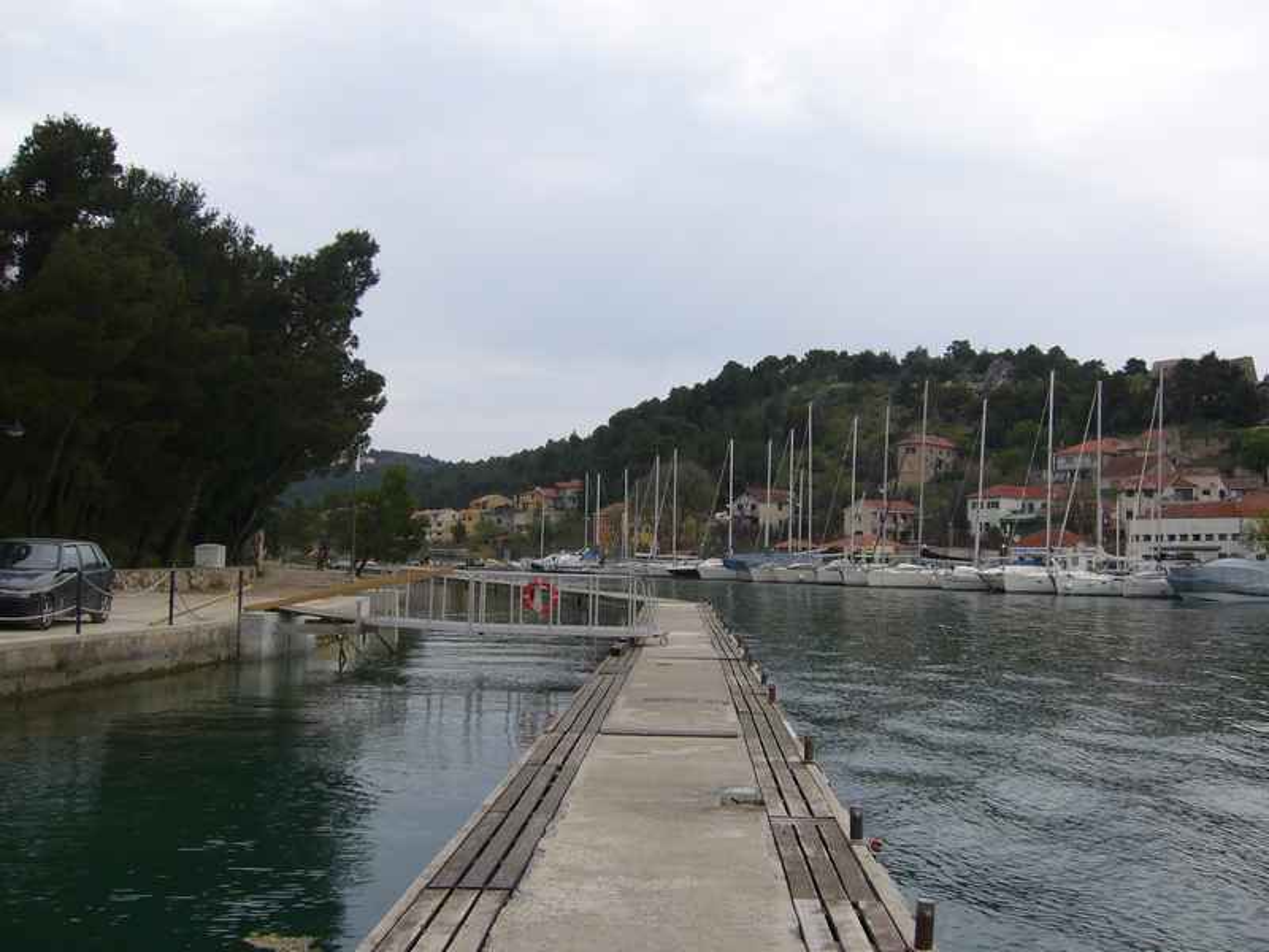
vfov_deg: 40.7
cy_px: 476
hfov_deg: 52.6
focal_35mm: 35
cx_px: 634
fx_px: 1283
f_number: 5.6
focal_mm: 5.8
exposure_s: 1/250
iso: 80
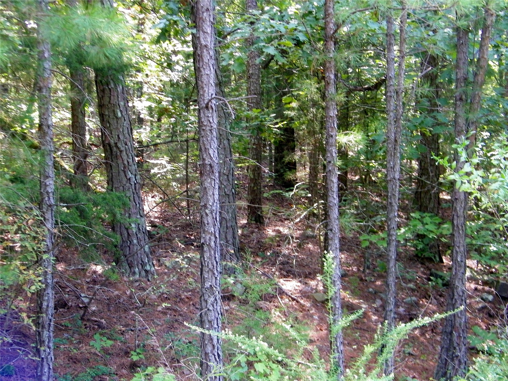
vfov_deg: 28.6
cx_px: 254
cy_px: 190
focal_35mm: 51
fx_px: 748
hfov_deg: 37.5
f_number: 4
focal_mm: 9.1
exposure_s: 1/40
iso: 125
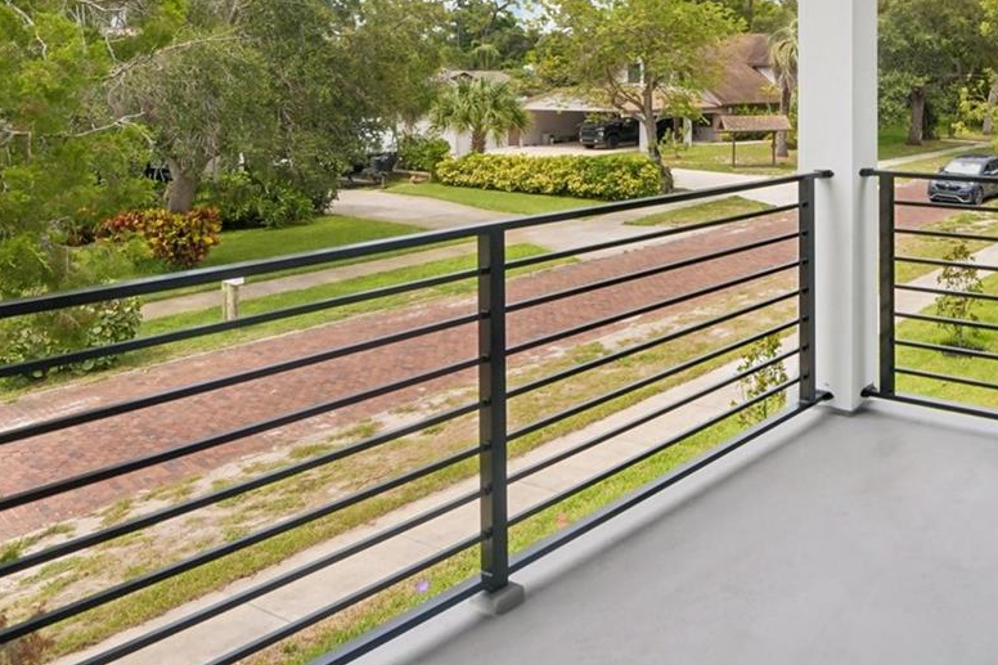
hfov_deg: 51.5
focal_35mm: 33
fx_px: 915
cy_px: 94
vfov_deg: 37.8
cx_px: 871
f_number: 8
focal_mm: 16
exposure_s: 1/1250
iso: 400
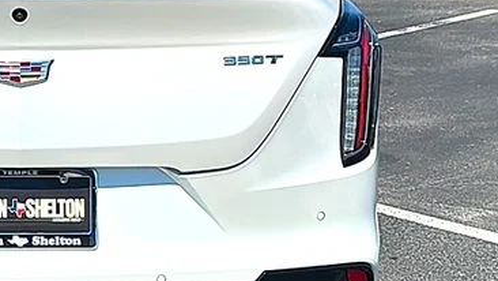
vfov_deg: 16.1
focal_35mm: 75
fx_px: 991
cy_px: 114
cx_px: 30
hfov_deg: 27.0
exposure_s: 1/10989
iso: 64
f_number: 1.78
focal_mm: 6.86
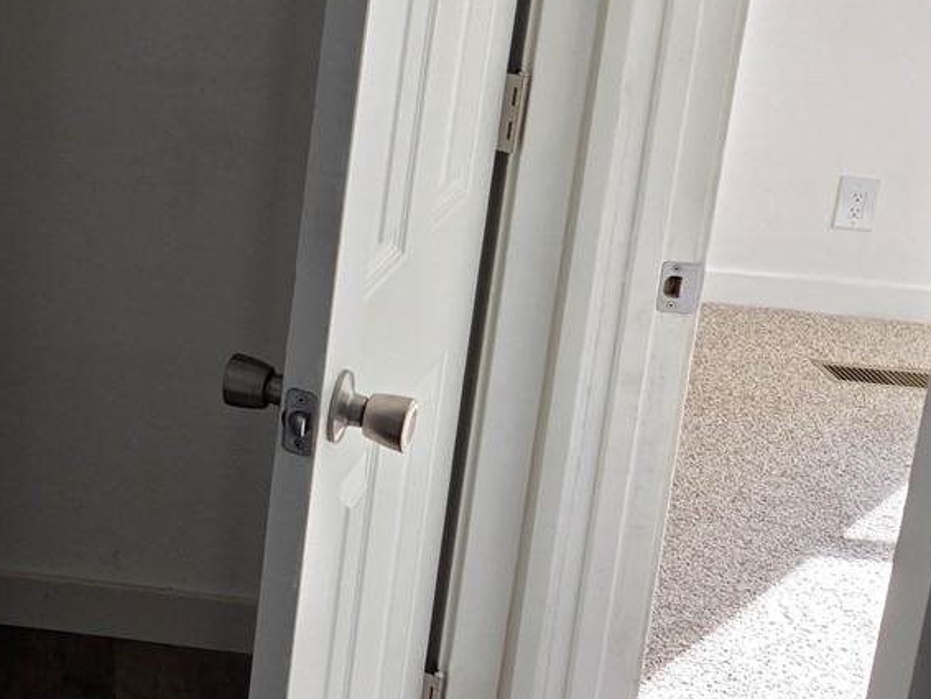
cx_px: -230
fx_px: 1749
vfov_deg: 21.9
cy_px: 21
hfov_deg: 26.1
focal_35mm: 65
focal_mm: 5.4
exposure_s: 1/120
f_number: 1.8
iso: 50
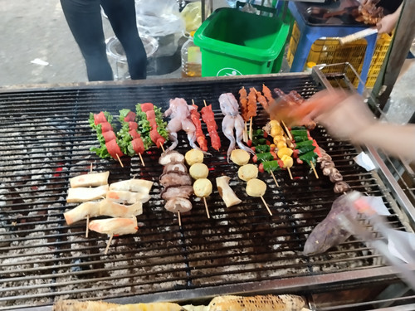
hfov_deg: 61.7
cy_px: 156
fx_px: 348
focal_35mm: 29
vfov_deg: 48.2
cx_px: 208
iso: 160
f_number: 1.8
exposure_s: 1/25
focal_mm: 4.22
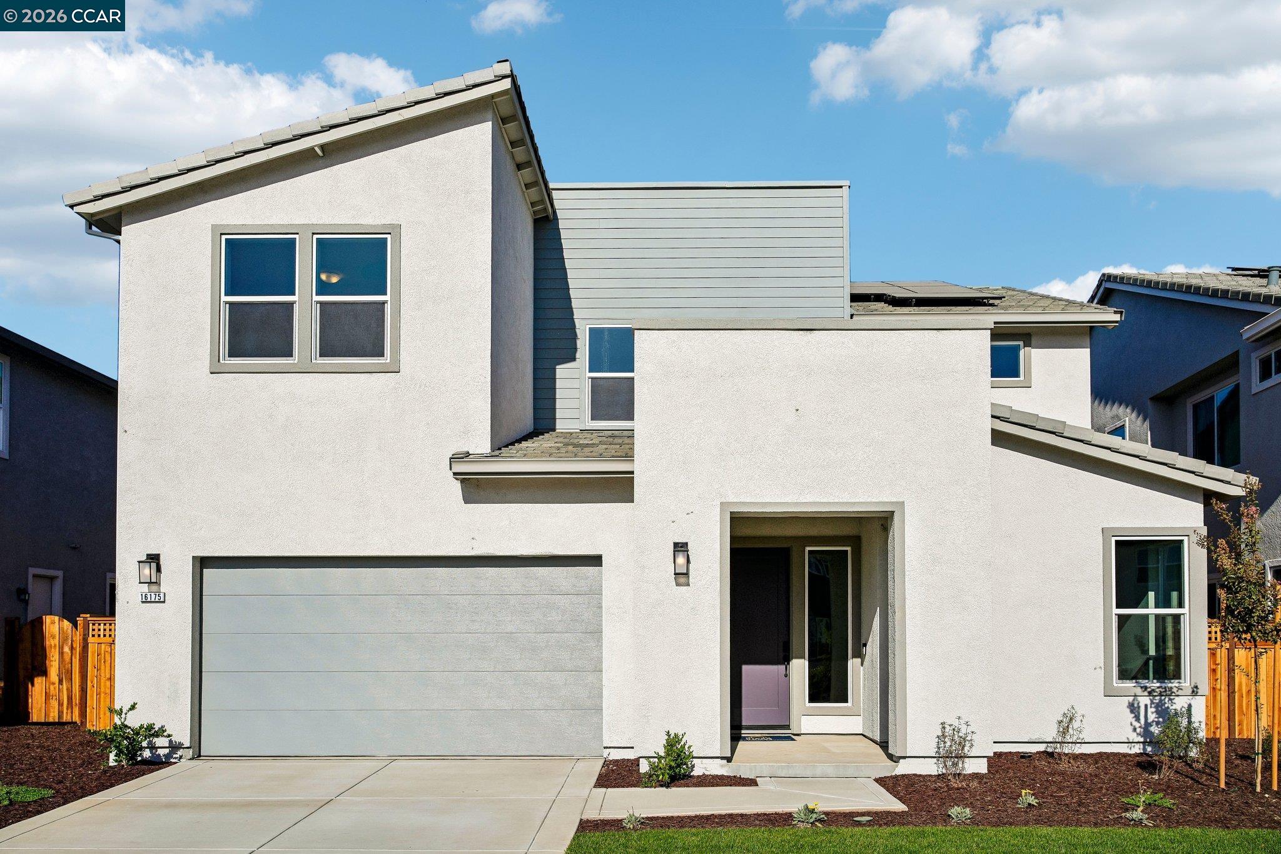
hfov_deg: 65.5
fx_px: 996
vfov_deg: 46.4
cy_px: 427
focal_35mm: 28
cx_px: 640
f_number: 8
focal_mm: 28
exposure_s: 1/1000
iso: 100
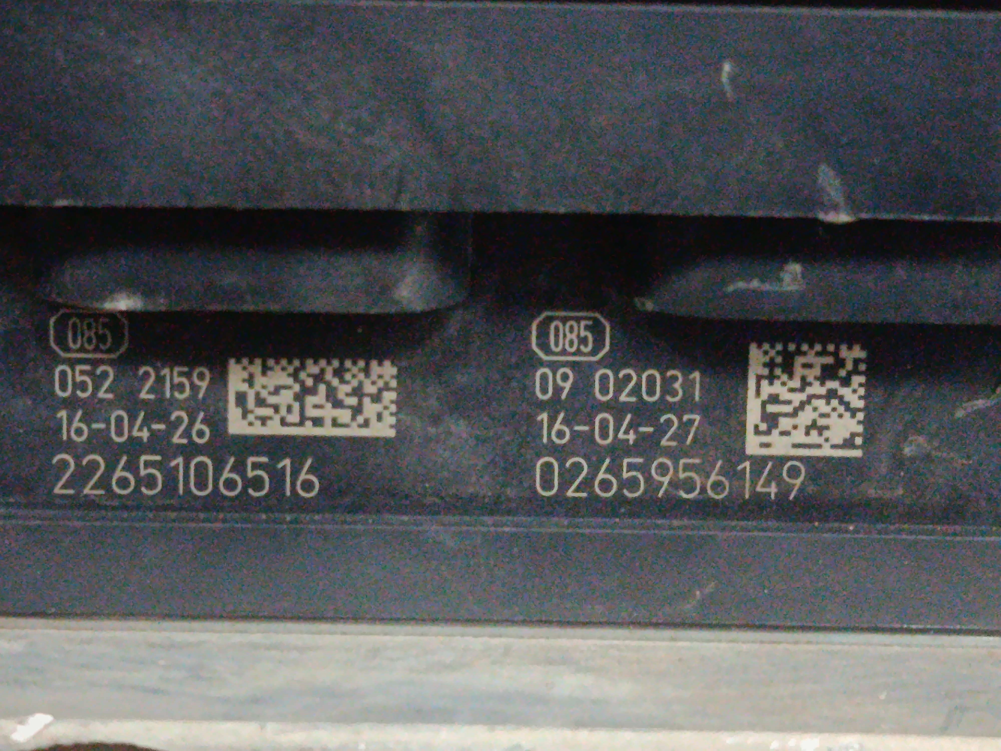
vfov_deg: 14.2
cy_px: 376
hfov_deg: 18.9
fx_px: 3007
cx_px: 500
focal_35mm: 104
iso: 1360
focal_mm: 5.24
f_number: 1.7
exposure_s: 1/33.3
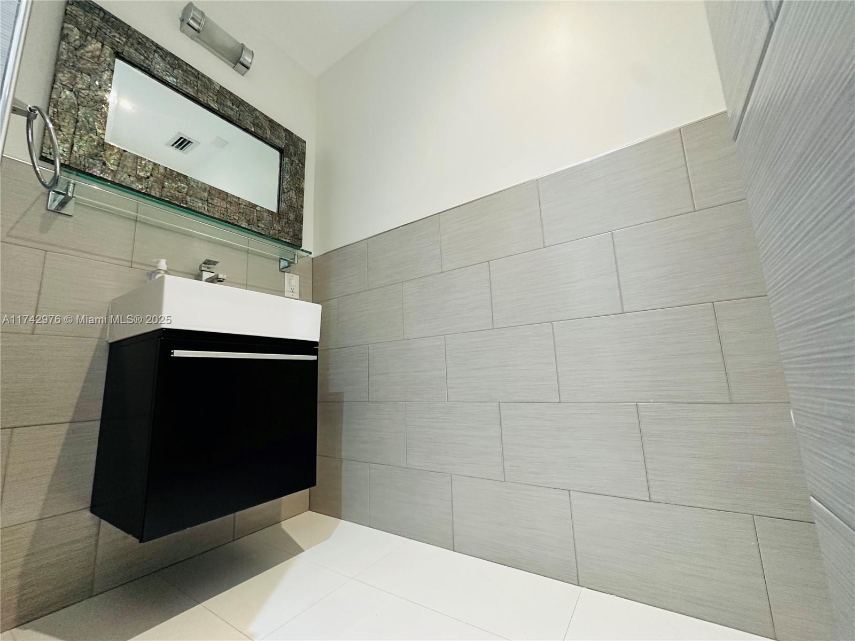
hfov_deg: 102.1
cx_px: 428
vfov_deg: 85.7
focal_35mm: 14
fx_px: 346
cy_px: 320
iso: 250
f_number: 2.2
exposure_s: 1/60
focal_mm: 2.22
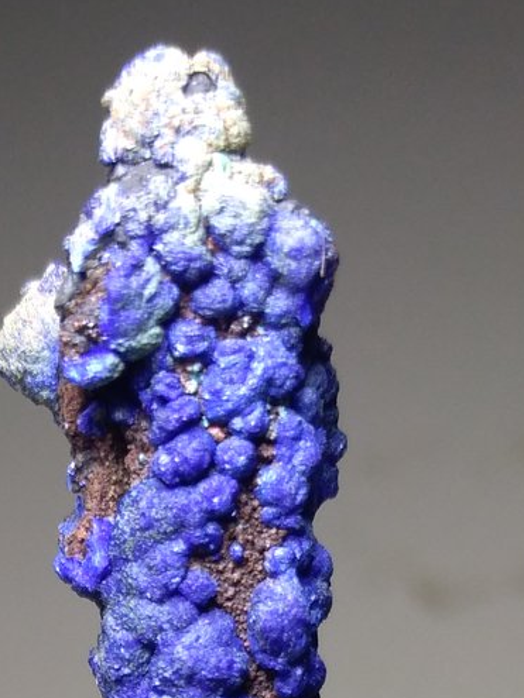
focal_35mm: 84
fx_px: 1696
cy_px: 1046
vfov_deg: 20.1
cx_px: 168
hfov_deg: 17.5
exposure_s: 1/60
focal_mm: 3.54
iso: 133
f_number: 2
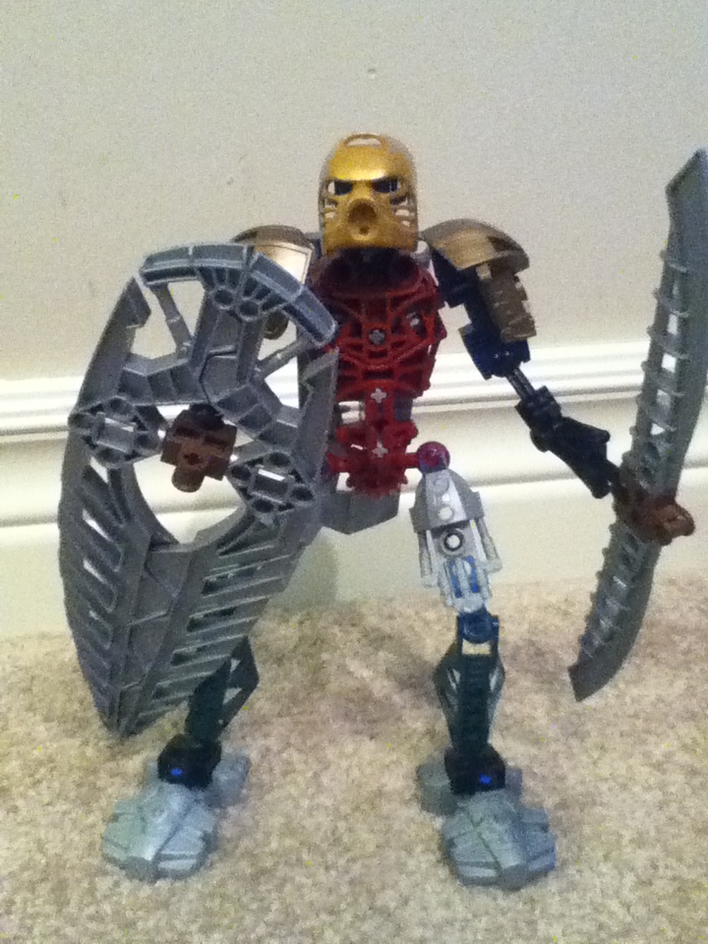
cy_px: 472
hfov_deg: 44.2
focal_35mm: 32
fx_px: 873
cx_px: 354
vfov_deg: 56.8
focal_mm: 3.85
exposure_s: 1/15
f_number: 2.4
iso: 800
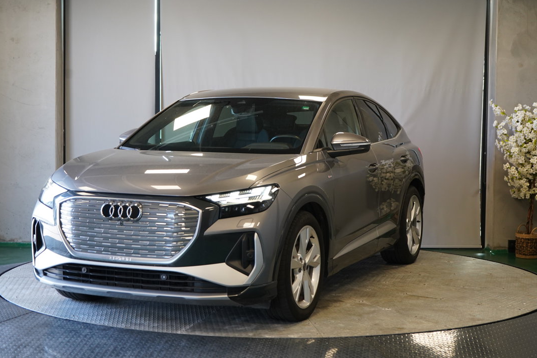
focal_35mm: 63
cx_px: 268
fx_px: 940
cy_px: 158
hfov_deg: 31.9
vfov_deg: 21.6
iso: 1600
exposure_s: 1/160
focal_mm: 56
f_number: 5
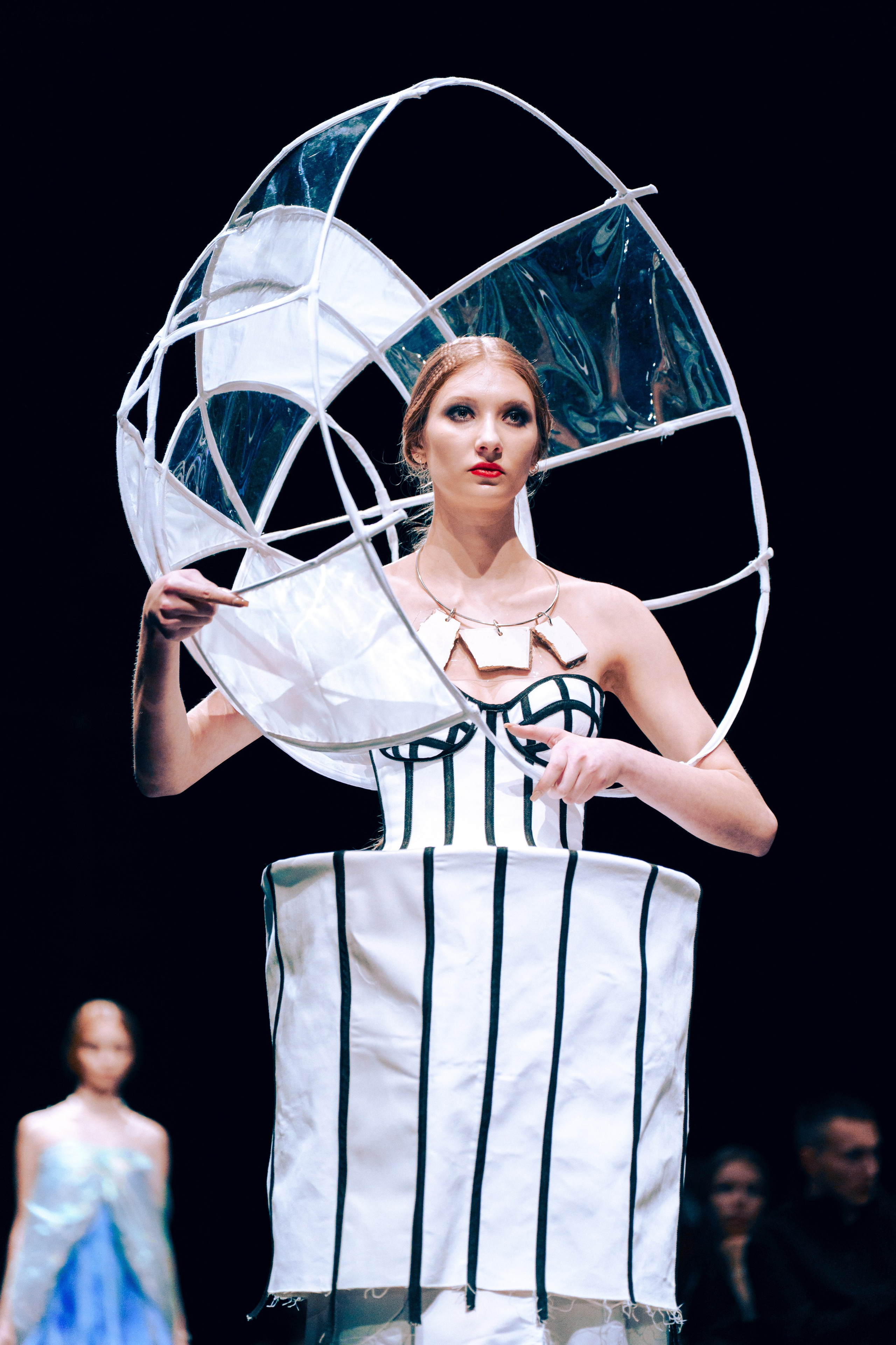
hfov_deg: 11.5
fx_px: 4442
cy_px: 672
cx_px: 448
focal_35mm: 119
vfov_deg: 17.2
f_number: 2.8
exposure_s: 1/320
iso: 1250
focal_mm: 119
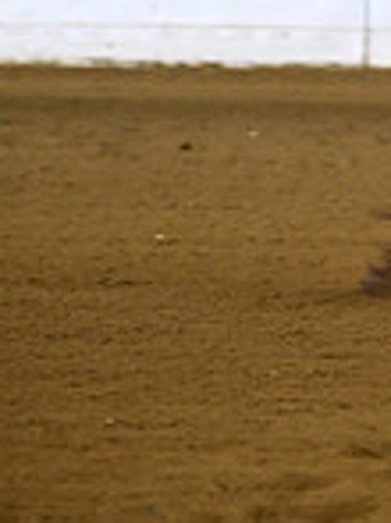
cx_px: 871
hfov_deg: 2.8
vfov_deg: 3.7
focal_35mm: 532
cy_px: -76
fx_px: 8024
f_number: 4
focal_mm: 140
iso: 2500
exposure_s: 1/200
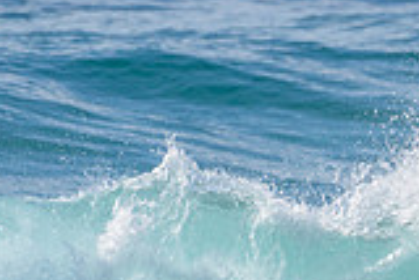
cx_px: 604
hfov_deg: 0.9
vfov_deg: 0.6
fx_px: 25884
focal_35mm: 2222
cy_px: 229
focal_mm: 500
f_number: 5.6
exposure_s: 1/2000
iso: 125
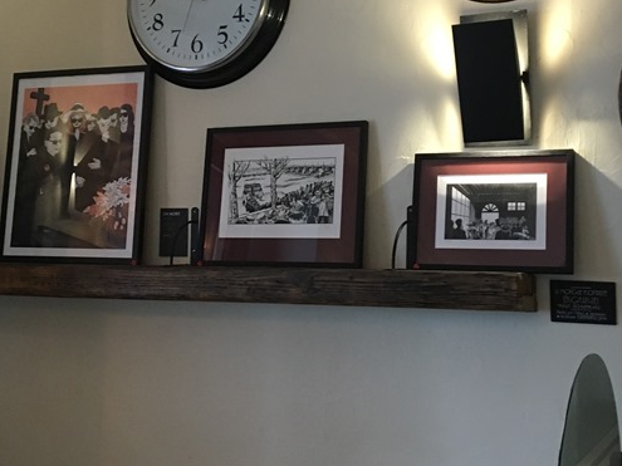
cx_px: 249
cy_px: 136
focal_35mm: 60
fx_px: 1078
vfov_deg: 24.2
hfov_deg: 32.1
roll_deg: -0.7
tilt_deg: +5.7
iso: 200
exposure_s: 1/33
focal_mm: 4.15
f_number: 2.2
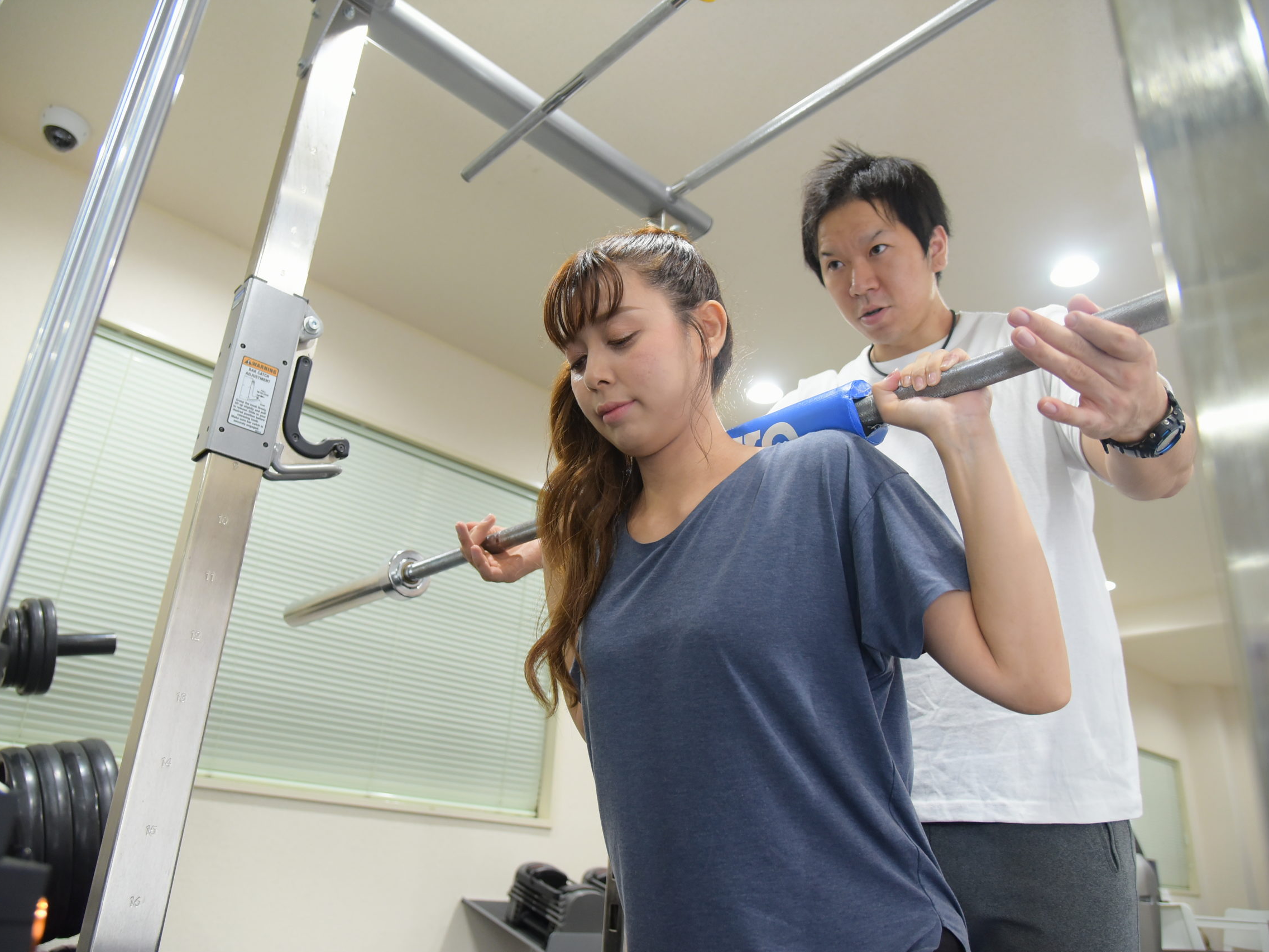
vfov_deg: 53.1
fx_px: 953
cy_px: 477
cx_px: 601
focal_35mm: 26
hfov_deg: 67.3
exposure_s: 1/160
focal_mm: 24
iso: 1600
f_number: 4
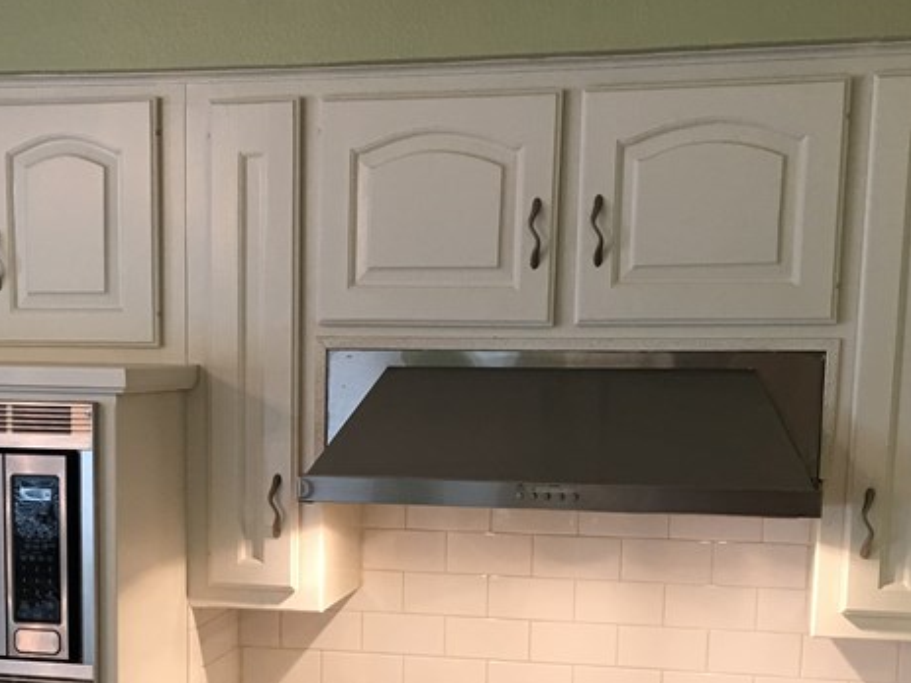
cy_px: 634
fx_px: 1684
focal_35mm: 64
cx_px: 271
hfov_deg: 29.9
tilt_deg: -9.0
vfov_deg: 22.3
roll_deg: -0.9
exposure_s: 1/15
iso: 32
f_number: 2.2
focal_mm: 4.15
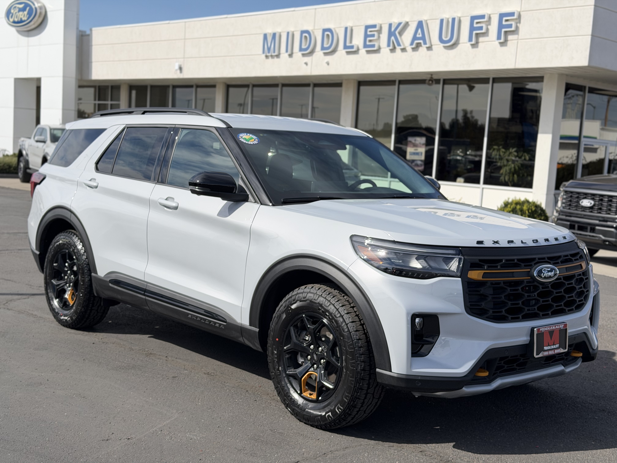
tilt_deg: -5.8
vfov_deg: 30.3
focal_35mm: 48
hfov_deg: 39.7
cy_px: 232
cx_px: 308
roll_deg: -2.9
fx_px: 856
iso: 64
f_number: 1.78
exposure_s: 1/4329
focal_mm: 6.76
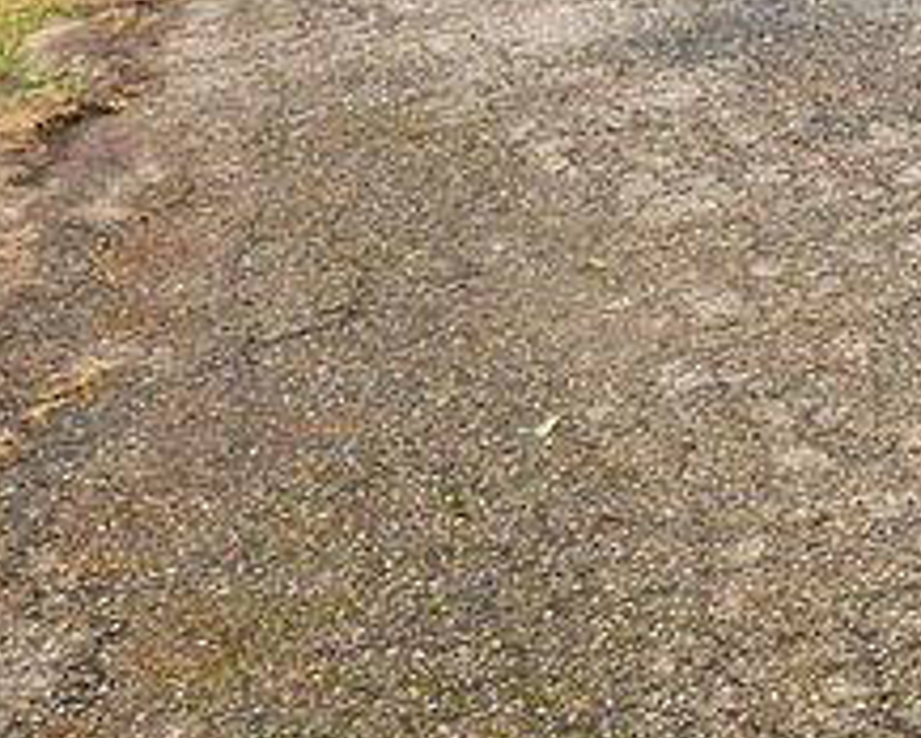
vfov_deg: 18.4
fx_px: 1692
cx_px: 1651
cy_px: -640
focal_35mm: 62
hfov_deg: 21.0
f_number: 10
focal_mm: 14
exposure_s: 1/125
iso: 250
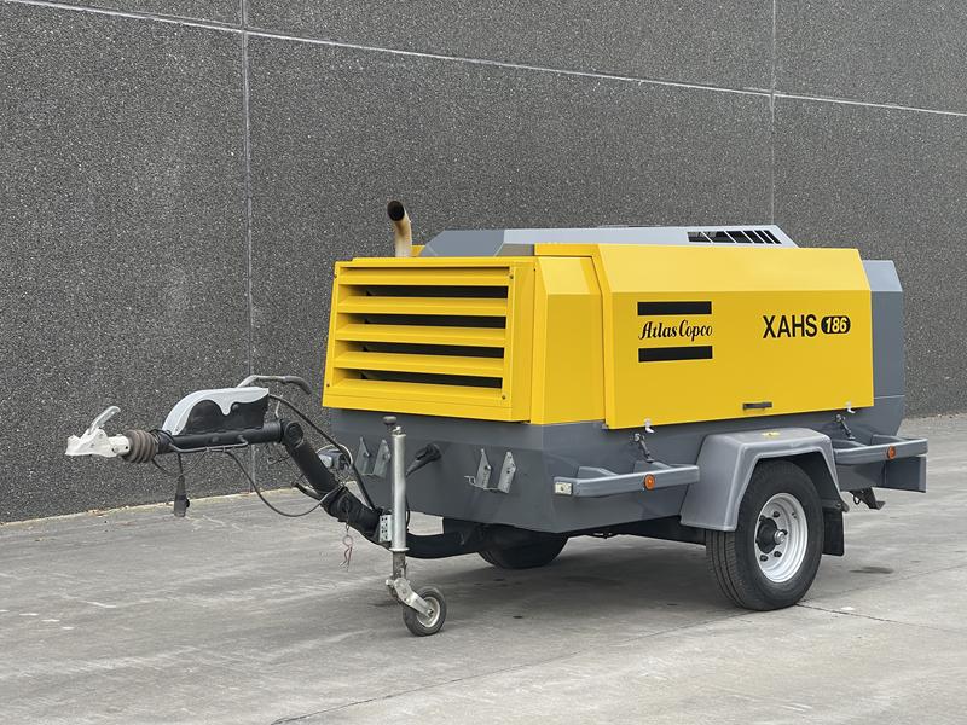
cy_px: 362
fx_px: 1788
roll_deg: +0.6
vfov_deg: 22.9
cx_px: 484
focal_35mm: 64
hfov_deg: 30.3
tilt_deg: -1.5
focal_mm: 7.5
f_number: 2.2
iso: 32
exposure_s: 1/99
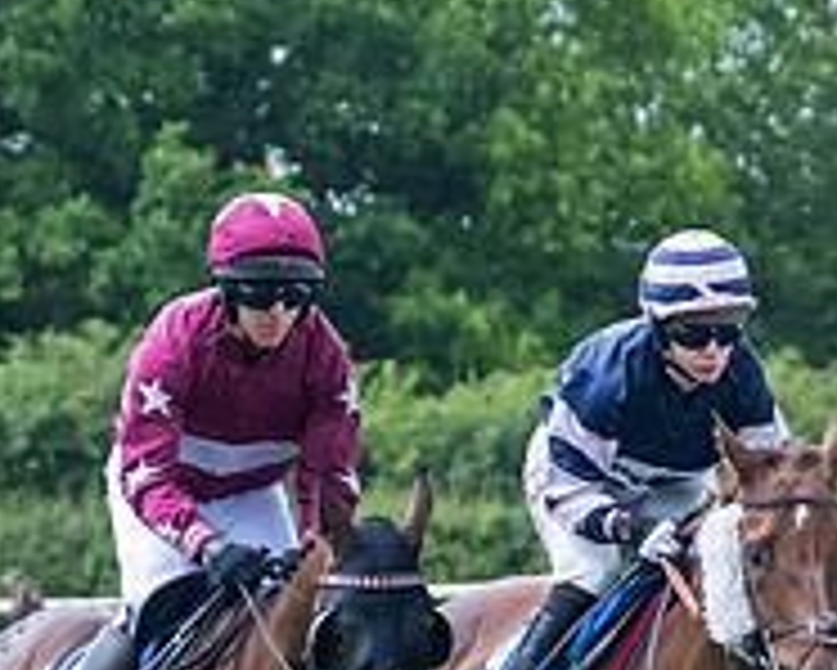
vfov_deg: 2.5
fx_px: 15218
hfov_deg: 3.1
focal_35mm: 614
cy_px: 797
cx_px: 814
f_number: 4
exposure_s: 1/1250
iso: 2000
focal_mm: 98
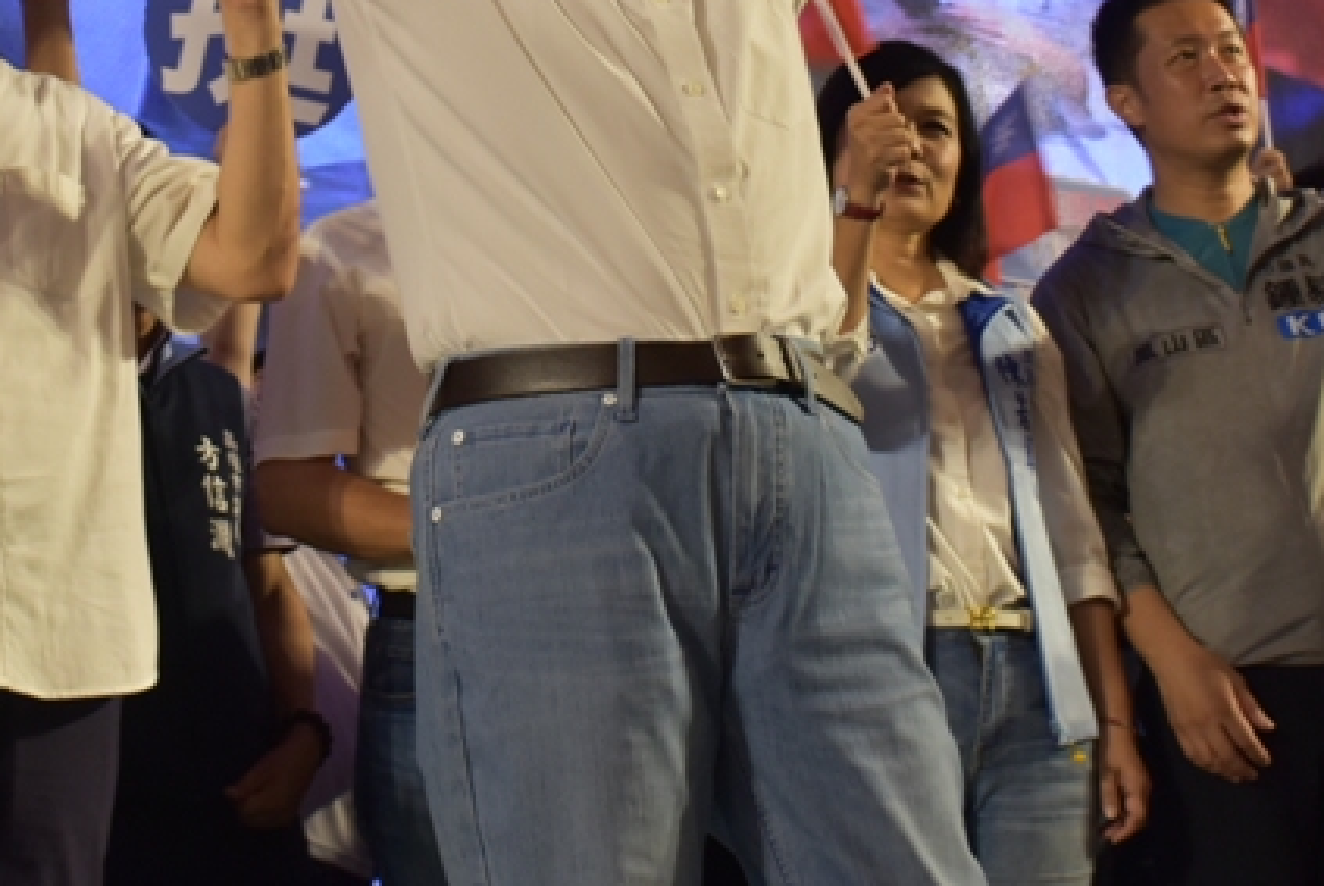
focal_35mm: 91
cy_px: -59
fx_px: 3350
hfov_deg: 22.3
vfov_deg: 14.7
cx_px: 518
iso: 400
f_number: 3.8
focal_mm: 26
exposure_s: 1/80
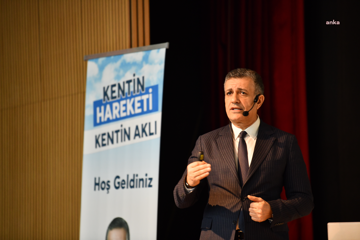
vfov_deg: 6.9
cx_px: 180
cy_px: 120
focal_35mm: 200
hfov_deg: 10.3
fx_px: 2000
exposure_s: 1/80
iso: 1000
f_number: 2.8
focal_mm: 200
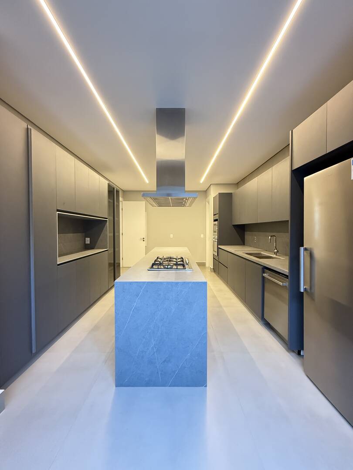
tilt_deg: -1.1
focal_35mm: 14
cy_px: 235
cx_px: 176
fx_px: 190
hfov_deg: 85.7
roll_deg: -0.3
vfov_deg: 102.1
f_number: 2.2
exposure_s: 1/60
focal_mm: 2.22
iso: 640
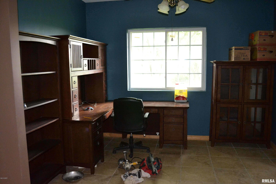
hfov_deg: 61.9
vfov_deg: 43.6
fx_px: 230
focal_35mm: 30
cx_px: 138
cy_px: 92
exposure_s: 1/60
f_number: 3.8
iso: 2500
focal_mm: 20
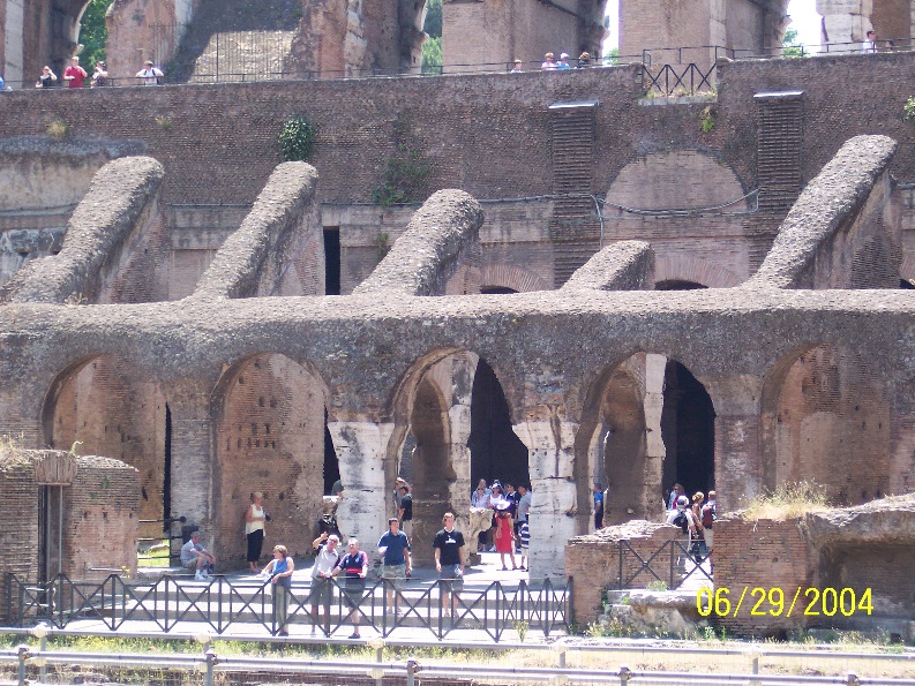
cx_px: 459
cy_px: 342
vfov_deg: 12.9
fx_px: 3040
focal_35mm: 115
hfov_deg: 17.1
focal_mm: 24
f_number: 4.8
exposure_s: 1/180
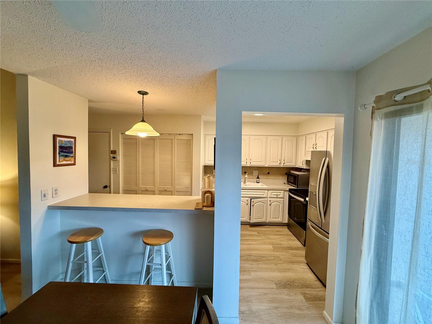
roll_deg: -1.5
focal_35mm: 14
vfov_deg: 85.7
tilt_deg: -2.7
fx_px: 175
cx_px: 216
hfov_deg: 102.1
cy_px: 162
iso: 250
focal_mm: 2.22
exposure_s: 1/120
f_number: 2.2
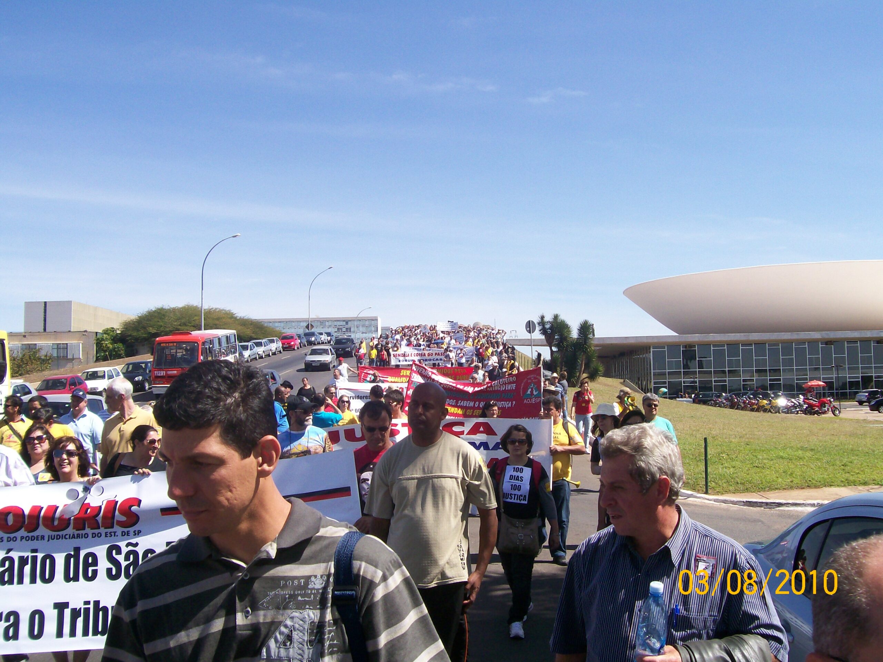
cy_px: 331
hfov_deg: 51.4
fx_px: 918
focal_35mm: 36
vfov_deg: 39.7
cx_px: 442
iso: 80
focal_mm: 6
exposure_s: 1/426
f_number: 4.8
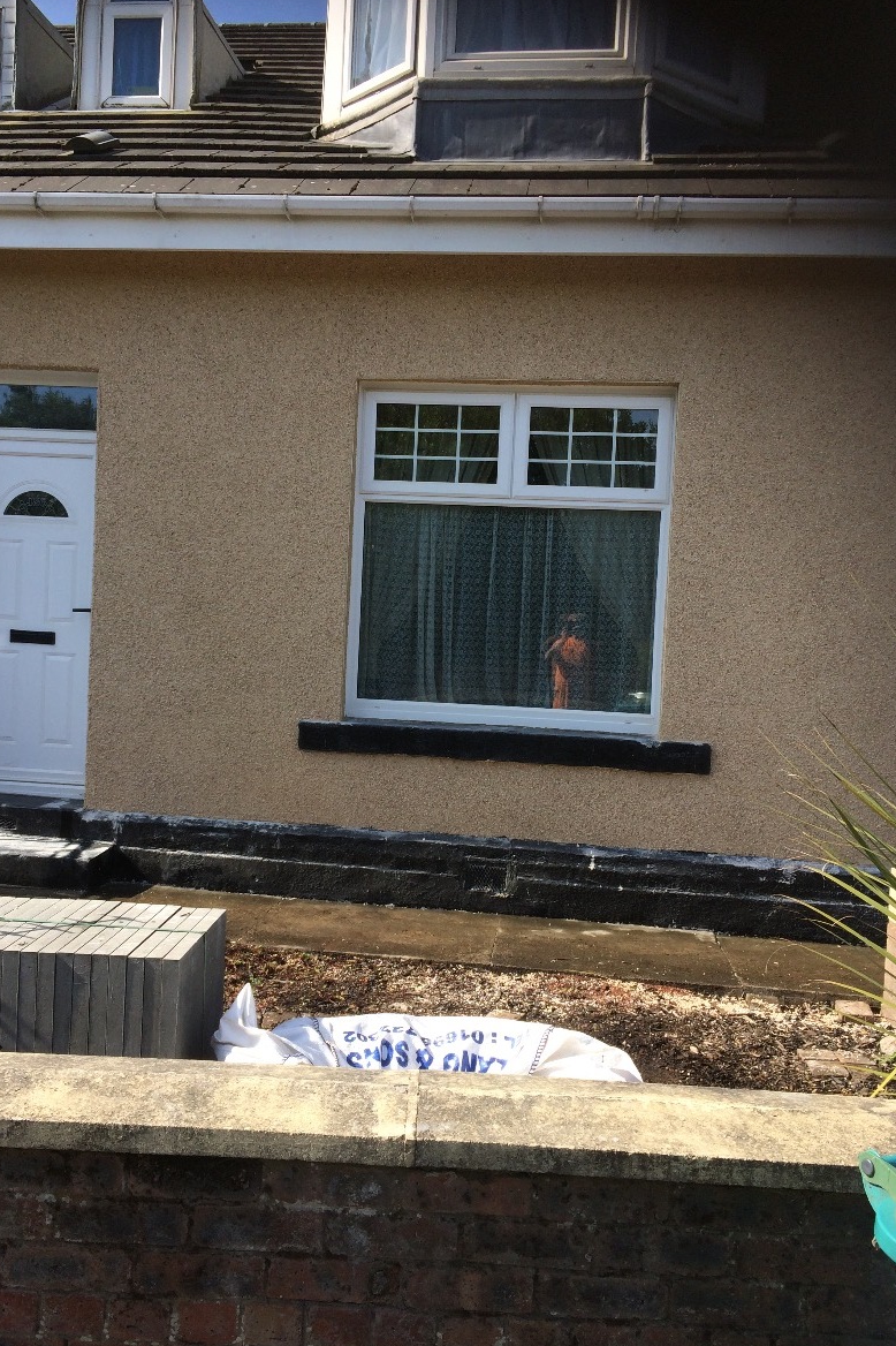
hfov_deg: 42.3
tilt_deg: -1.3
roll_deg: -2.2
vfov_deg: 60.3
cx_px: 431
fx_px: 1158
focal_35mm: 31
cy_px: 663
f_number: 2.2
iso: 32
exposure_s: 1/1001
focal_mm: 4.15
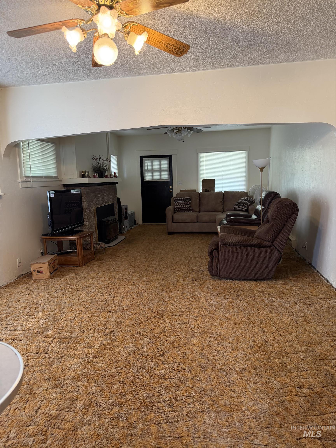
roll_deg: +1.9
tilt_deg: -8.1
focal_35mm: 24
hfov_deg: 56.8
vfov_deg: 71.6
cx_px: 168
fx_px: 311
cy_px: 224
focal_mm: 6.76
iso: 125
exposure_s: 1/60
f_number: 1.78
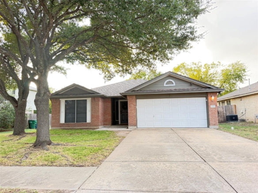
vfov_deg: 56.8
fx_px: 179
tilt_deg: +5.6
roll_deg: +1.7
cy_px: 96
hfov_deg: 71.6
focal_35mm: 24
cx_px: 129
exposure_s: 1/121
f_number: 1.78
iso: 200
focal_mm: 6.76
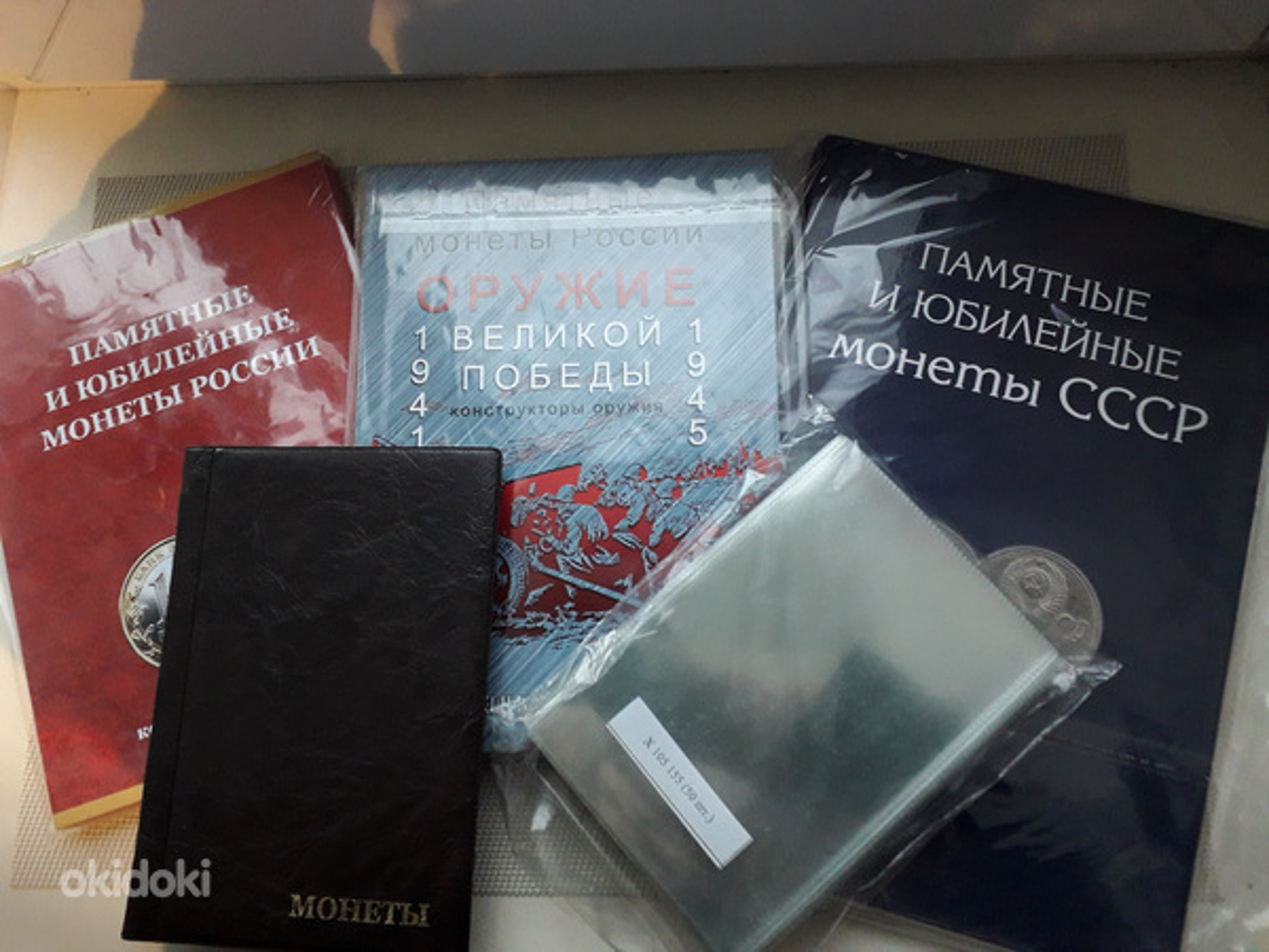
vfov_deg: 51.4
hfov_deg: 65.3
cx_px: 634
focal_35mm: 27
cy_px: 476
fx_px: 990
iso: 320
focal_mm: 3.6
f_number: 1.9
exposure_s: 1/25
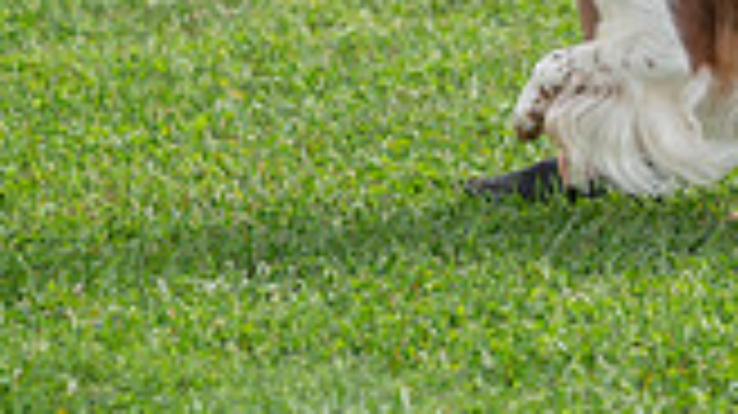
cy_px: -302
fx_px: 7021
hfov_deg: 6.0
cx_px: 621
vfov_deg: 3.4
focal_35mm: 359
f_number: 2.8
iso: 100
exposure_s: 1/1000
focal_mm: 97
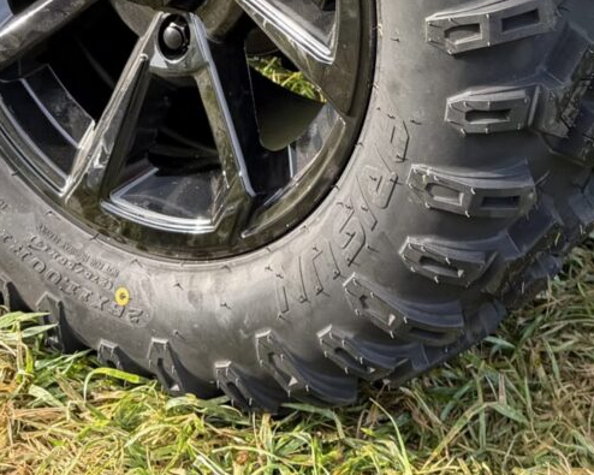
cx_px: 495
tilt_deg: -19.2
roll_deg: -1.5
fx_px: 1599
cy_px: -305
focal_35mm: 91
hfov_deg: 20.7
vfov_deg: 15.2
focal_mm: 6.76
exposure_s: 1/450
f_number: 1.78
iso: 80
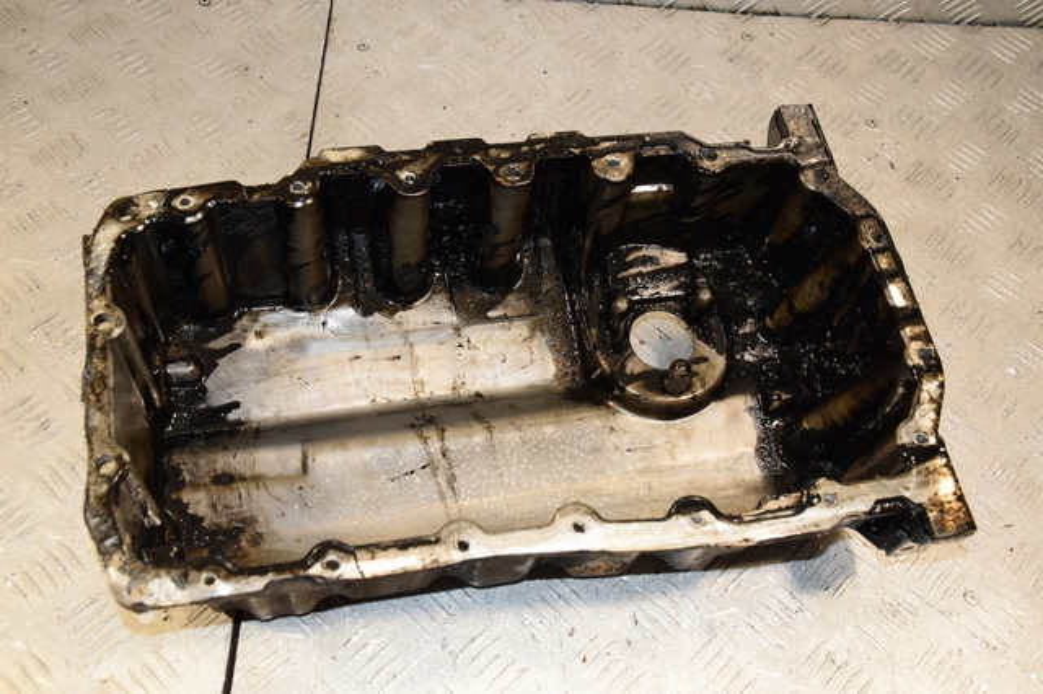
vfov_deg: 34.2
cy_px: 347
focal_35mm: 39
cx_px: 522
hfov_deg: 49.6
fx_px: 1129
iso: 800
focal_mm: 26
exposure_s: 1/200
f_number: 6.3
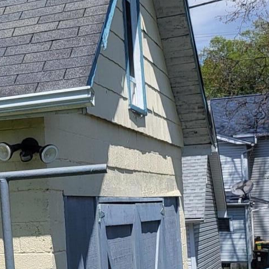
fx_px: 835
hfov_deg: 15.2
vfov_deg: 18.2
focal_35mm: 95
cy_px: 183
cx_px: -247
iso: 40
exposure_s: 1/3677
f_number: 1.8
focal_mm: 5.4
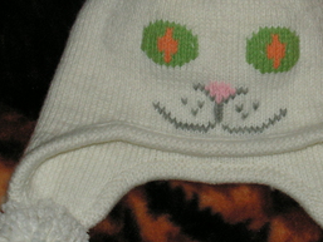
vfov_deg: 14.8
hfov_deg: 19.5
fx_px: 934
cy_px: 124
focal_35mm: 100
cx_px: 224
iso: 160
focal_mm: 9.6
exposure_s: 1/60
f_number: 3.3
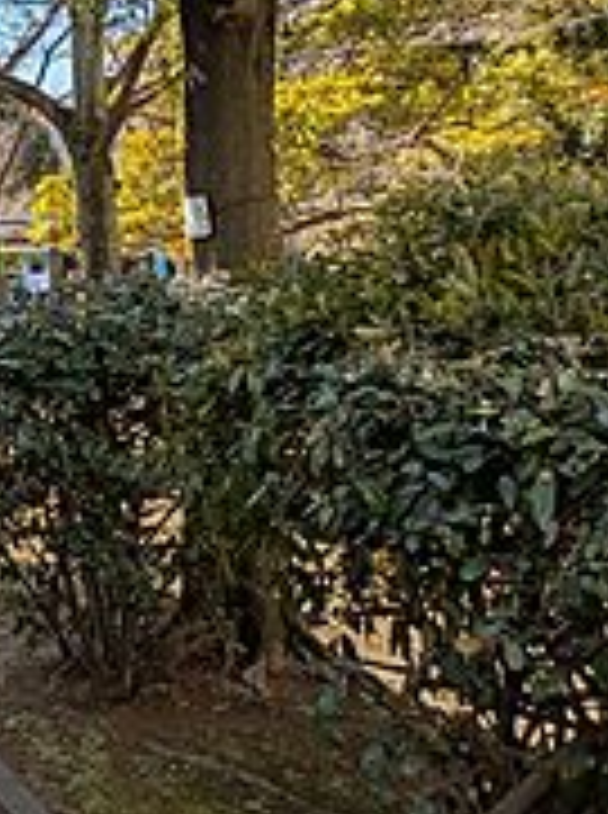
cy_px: 238
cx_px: -347
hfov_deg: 19.8
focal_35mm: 62
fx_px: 1457
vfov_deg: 30.9
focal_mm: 5.43
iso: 48
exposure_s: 1/1821
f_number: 1.89
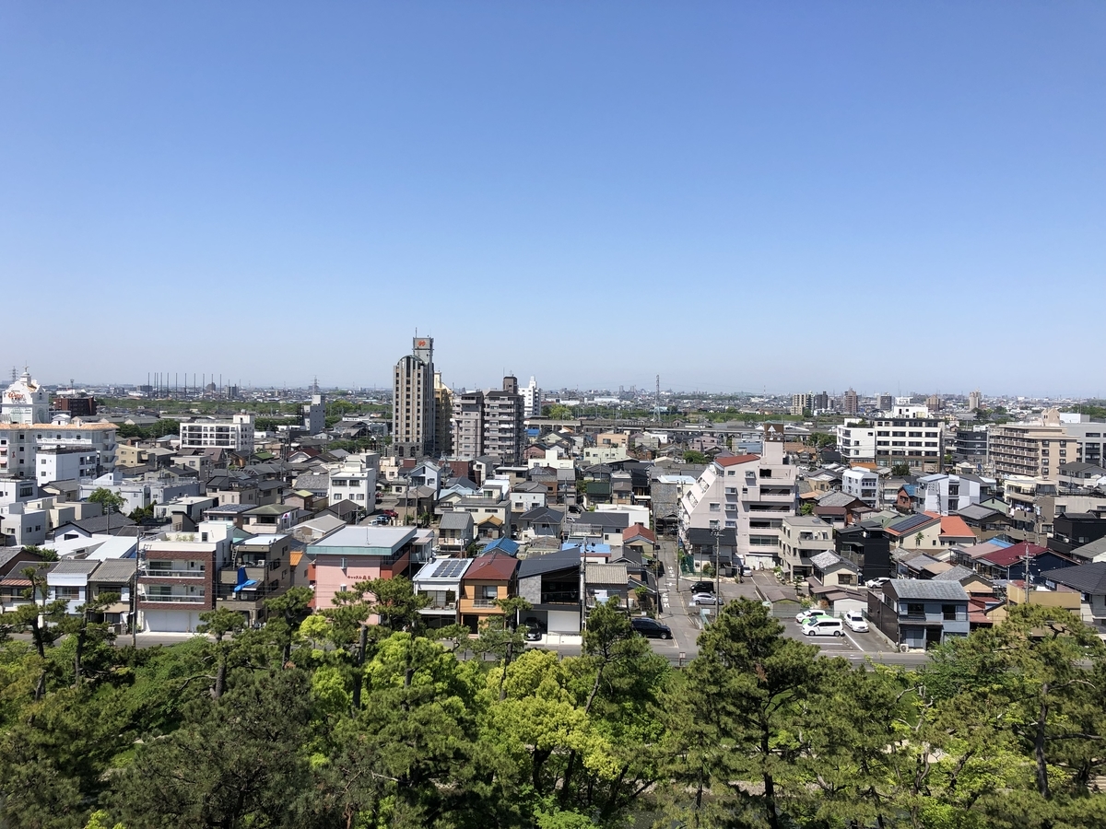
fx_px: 895
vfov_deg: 49.7
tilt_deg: -1.3
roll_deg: -1.9
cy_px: 414
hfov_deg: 63.4
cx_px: 553
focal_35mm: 28
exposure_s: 1/2525
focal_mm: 3.99
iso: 20
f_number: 1.8
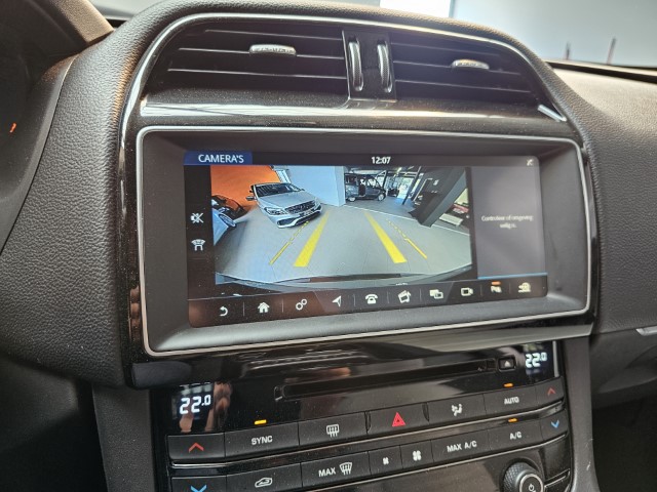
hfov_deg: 73.9
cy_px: 246
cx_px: 328
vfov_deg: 58.9
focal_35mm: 23
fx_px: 437
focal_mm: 6.3
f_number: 1.7
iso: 320
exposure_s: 1/100
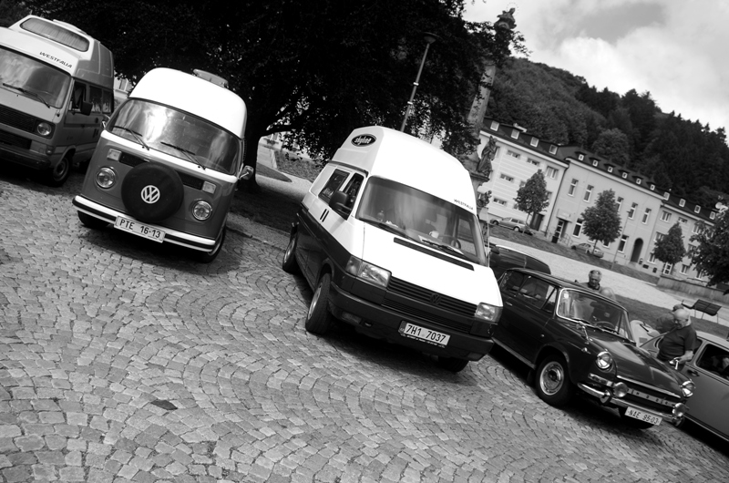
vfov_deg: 47.7
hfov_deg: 67.5
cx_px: 364
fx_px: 546
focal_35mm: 27
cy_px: 242
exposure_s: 1/250
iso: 100
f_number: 6.3
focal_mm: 18
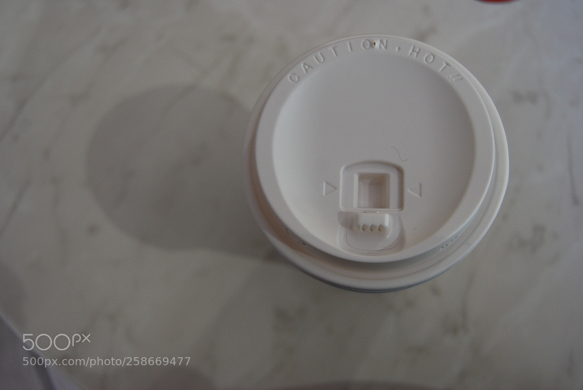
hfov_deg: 49.5
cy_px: 195
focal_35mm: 39
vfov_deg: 34.3
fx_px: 632
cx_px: 292
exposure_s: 1/50
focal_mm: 26
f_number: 4.2
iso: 200
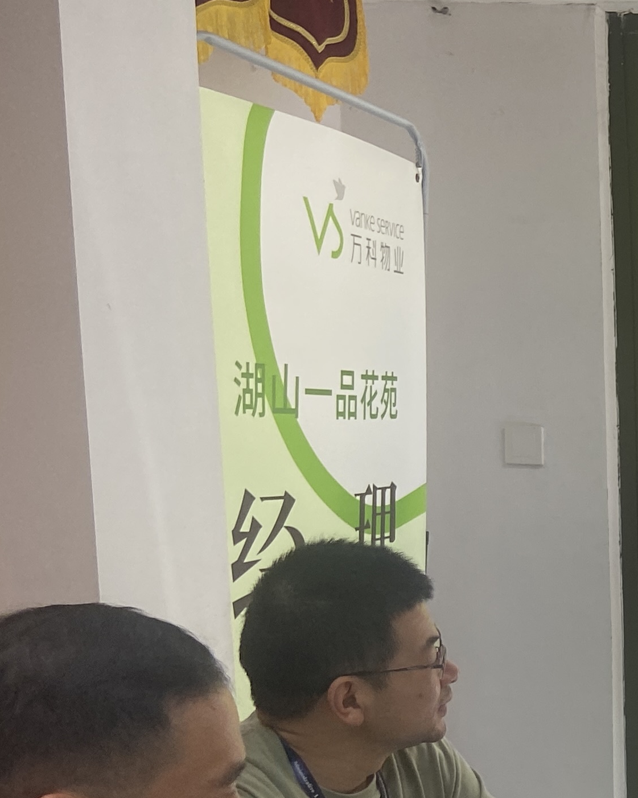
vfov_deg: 25.3
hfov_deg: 17.7
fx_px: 1724
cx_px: 1073
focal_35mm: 73
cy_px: 714
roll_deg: -0.7
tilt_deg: -10.6
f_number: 1.8
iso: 64
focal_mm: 4.25
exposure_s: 1/121
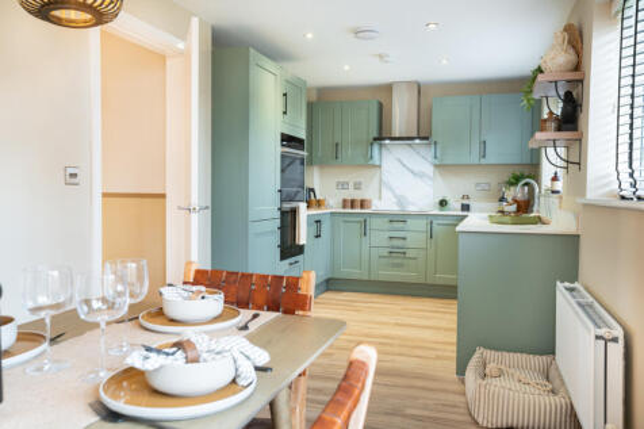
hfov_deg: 61.9
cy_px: 214
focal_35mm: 30
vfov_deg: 43.6
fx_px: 536
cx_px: 322
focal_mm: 30
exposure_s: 1/4
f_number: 8
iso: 250
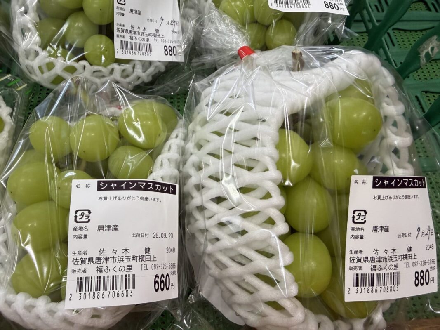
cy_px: 165
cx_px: 220
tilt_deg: -65.2
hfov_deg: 71.6
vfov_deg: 56.8
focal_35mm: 24
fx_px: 305
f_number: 2.2
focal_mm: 2.22
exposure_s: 1/120
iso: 160
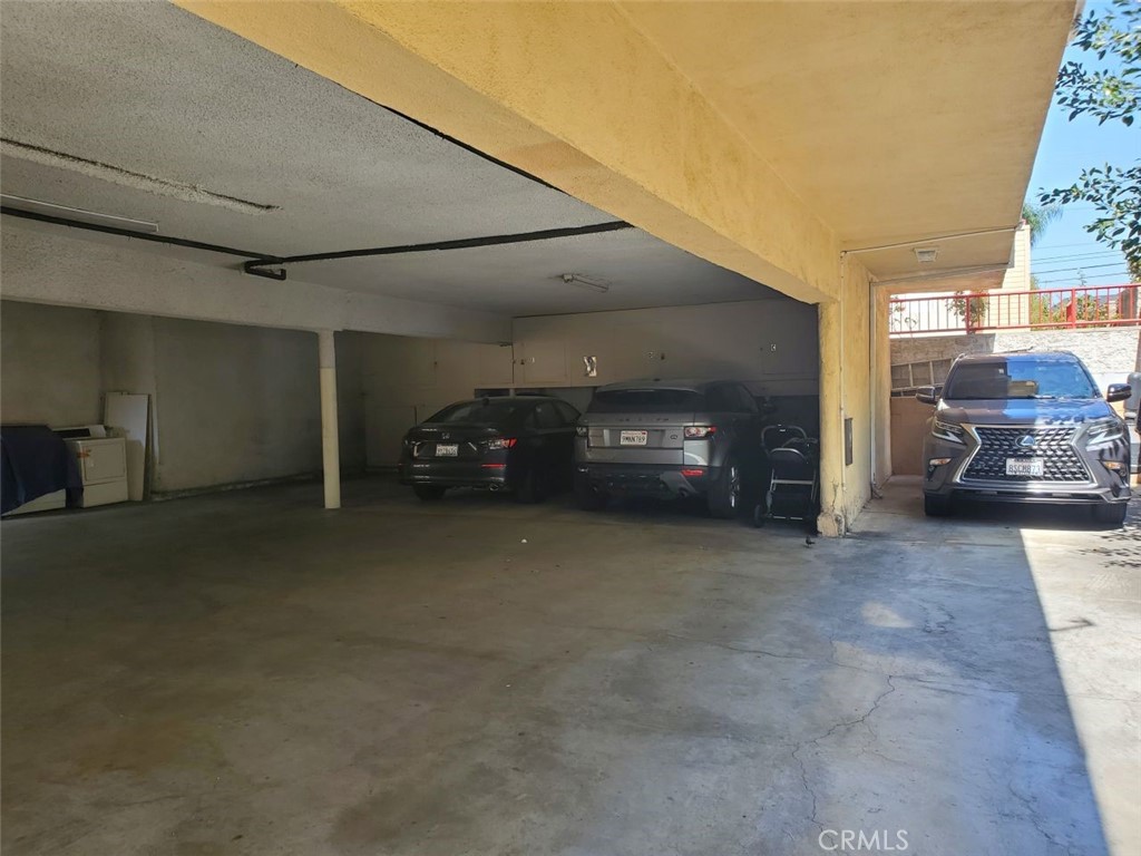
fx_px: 857
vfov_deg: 53.1
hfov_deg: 67.3
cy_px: 428
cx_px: 570
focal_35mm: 26
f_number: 2.4
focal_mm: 4.3
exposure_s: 1/117
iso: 50
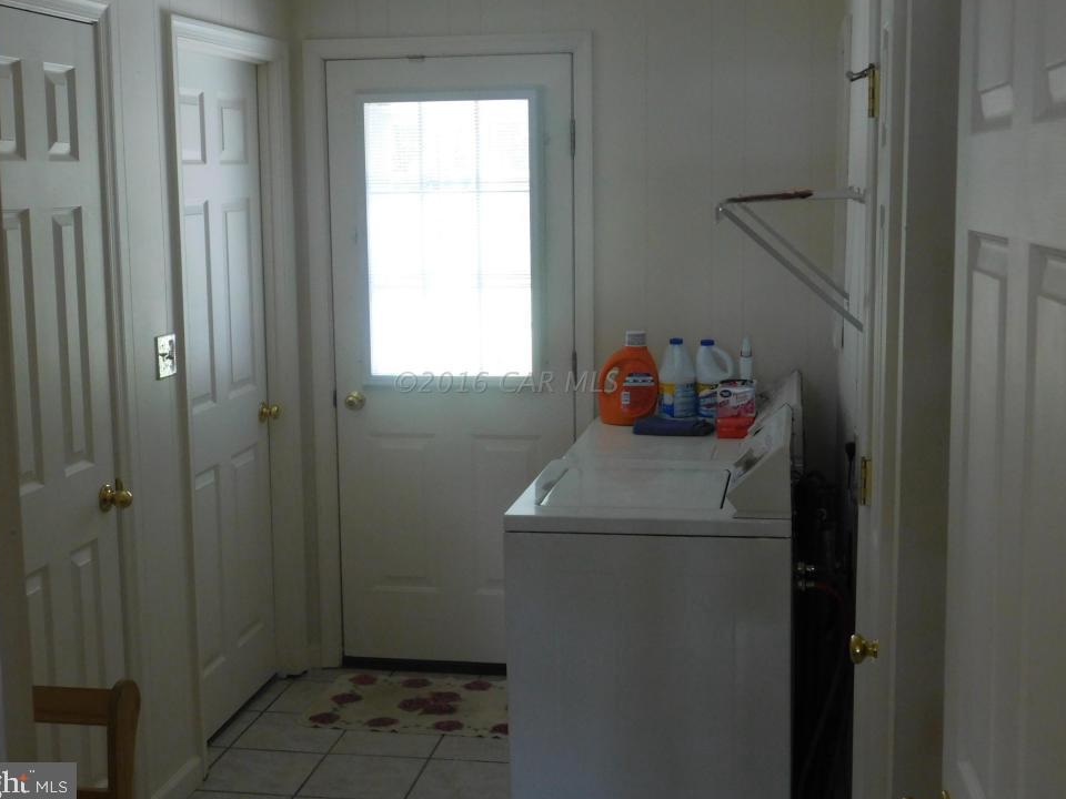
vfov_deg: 30.3
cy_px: 382
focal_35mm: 48
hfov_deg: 39.6
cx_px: 506
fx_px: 1478
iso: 280
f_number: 3.7
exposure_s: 1/30
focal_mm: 8
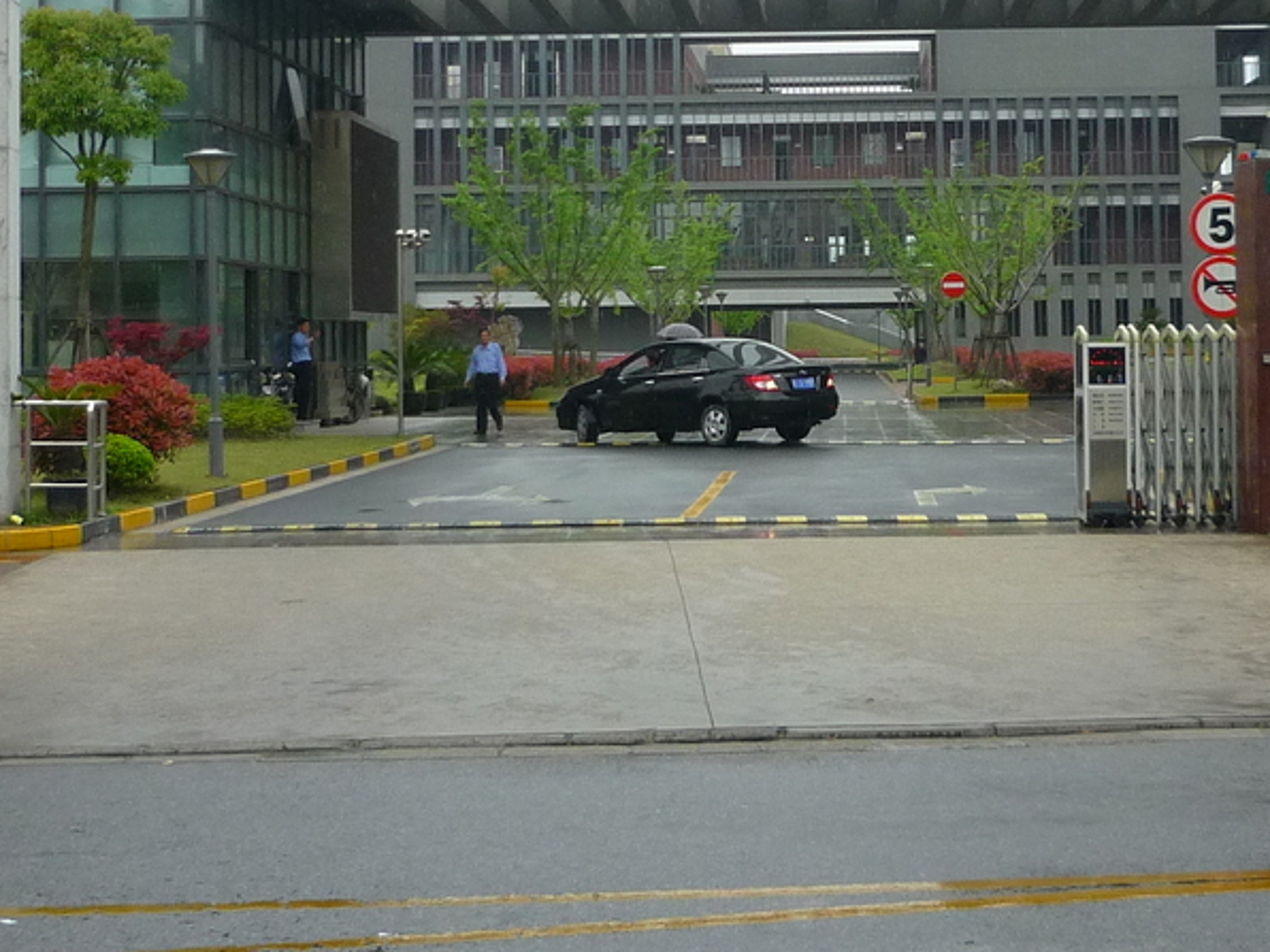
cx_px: 763
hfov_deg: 28.9
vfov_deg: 21.8
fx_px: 2458
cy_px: 251
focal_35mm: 67
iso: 200
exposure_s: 1/400
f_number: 2.8
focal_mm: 5.5
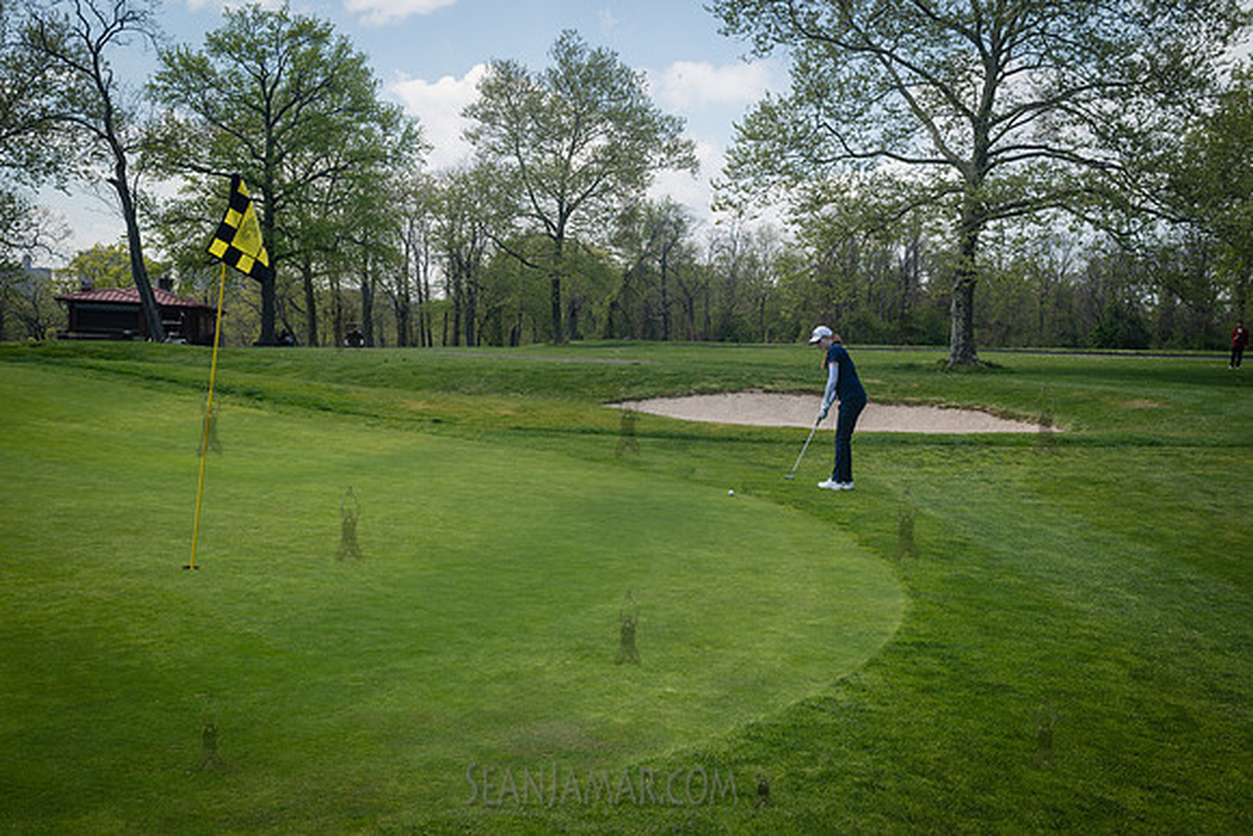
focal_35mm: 35
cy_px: 418
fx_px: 1218
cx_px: 626
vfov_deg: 37.9
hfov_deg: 54.4
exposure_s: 1/400
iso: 200
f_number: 7.1
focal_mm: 35
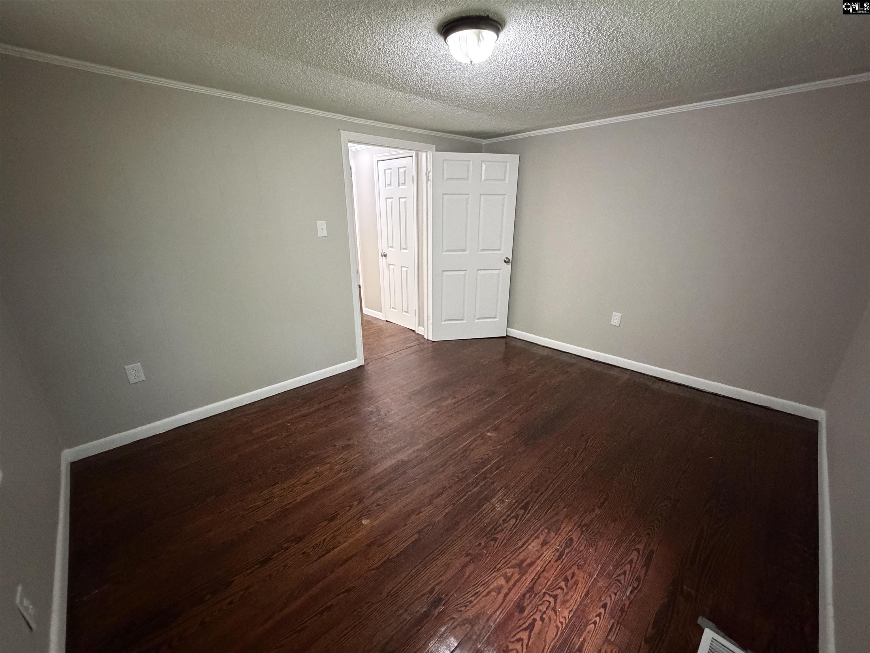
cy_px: 326
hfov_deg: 102.1
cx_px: 435
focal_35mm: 14
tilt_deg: -18.2
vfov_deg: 85.7
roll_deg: +0.3
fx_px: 352
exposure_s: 1/60
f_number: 2.2
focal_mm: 2.22
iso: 1250
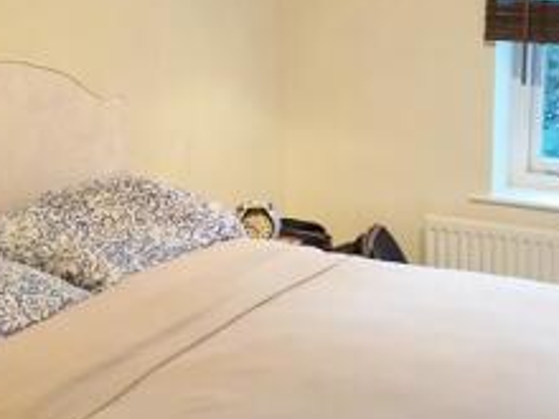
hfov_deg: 25.3
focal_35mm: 77
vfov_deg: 19.1
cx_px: 301
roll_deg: +0.7
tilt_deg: -13.0
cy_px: 176
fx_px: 1243
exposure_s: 1/33
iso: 125
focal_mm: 4.15
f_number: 2.2
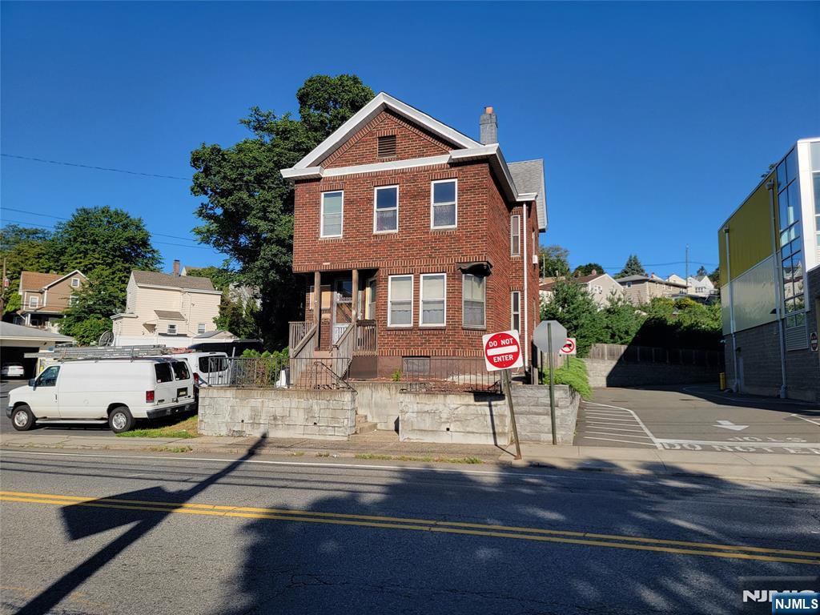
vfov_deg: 56.8
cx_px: 410
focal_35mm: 24
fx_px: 569
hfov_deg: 71.6
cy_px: 308
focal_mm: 6.7
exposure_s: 1/924
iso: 16
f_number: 1.8
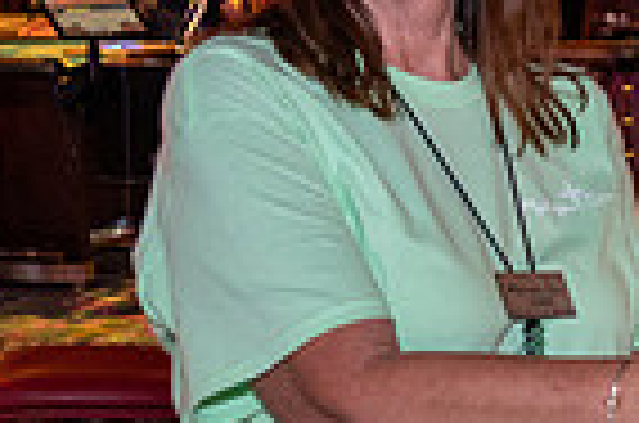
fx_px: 2355
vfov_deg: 10.2
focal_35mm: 133
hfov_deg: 14.0
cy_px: 328
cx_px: 1102
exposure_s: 1/60
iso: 6400
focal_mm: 32.5
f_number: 4.8
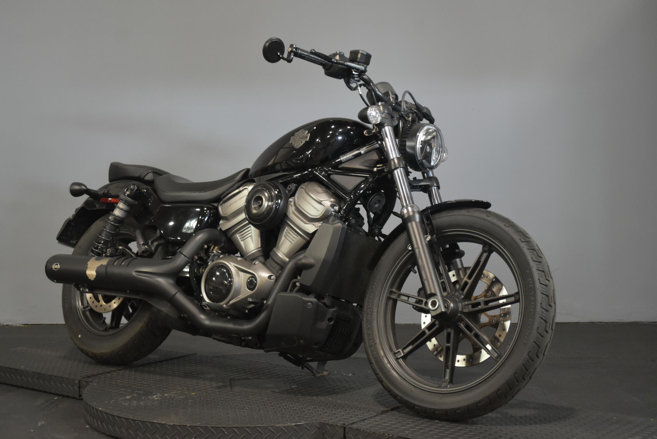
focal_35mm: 57
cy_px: 220
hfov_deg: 35.0
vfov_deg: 23.8
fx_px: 1041
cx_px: 328
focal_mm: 38
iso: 1600
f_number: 5
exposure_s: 1/30
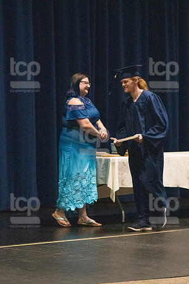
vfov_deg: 11.8
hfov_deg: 7.9
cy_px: 142
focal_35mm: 174
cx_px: 94
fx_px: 1373
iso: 10000
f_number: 3.2
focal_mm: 116
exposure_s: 1/400
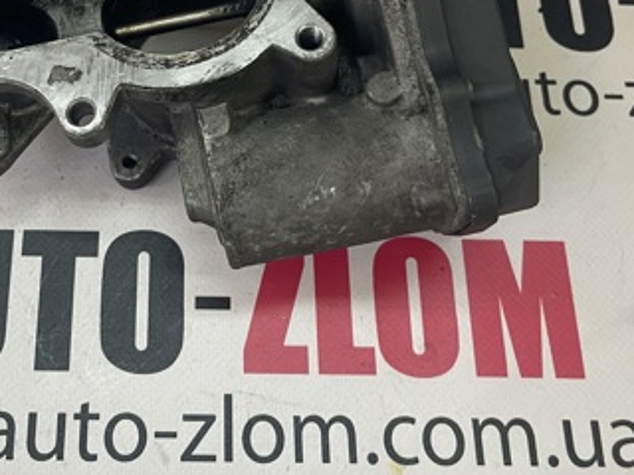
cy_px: 39
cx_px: 192
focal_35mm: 50
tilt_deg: -65.2
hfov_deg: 37.6
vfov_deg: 27.9
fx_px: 916
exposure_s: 1/94
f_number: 1.6
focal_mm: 5.1
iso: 125
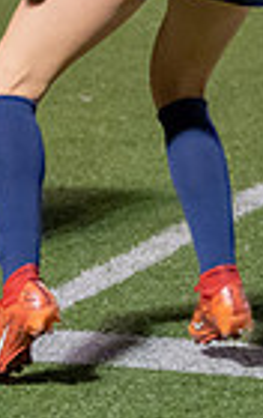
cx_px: -432
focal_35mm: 366
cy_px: -276
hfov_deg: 3.5
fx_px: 4180
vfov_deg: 5.7
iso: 4000
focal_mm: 70
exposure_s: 1/1000
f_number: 2.8
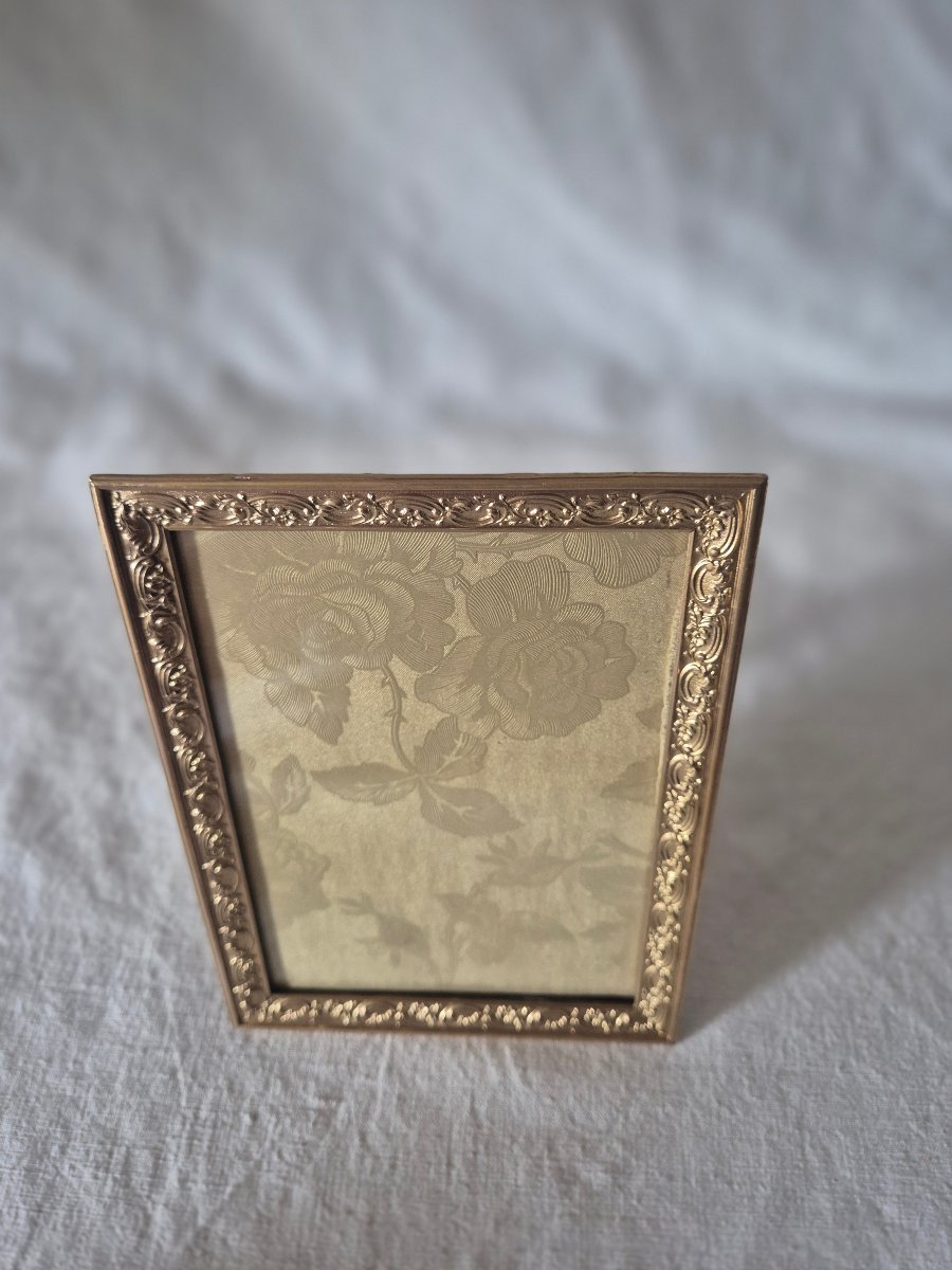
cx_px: 476
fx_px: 843
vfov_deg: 73.9
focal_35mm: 23
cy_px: 635
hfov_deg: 58.9
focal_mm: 5.4
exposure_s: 1/100
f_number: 1.8
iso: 400
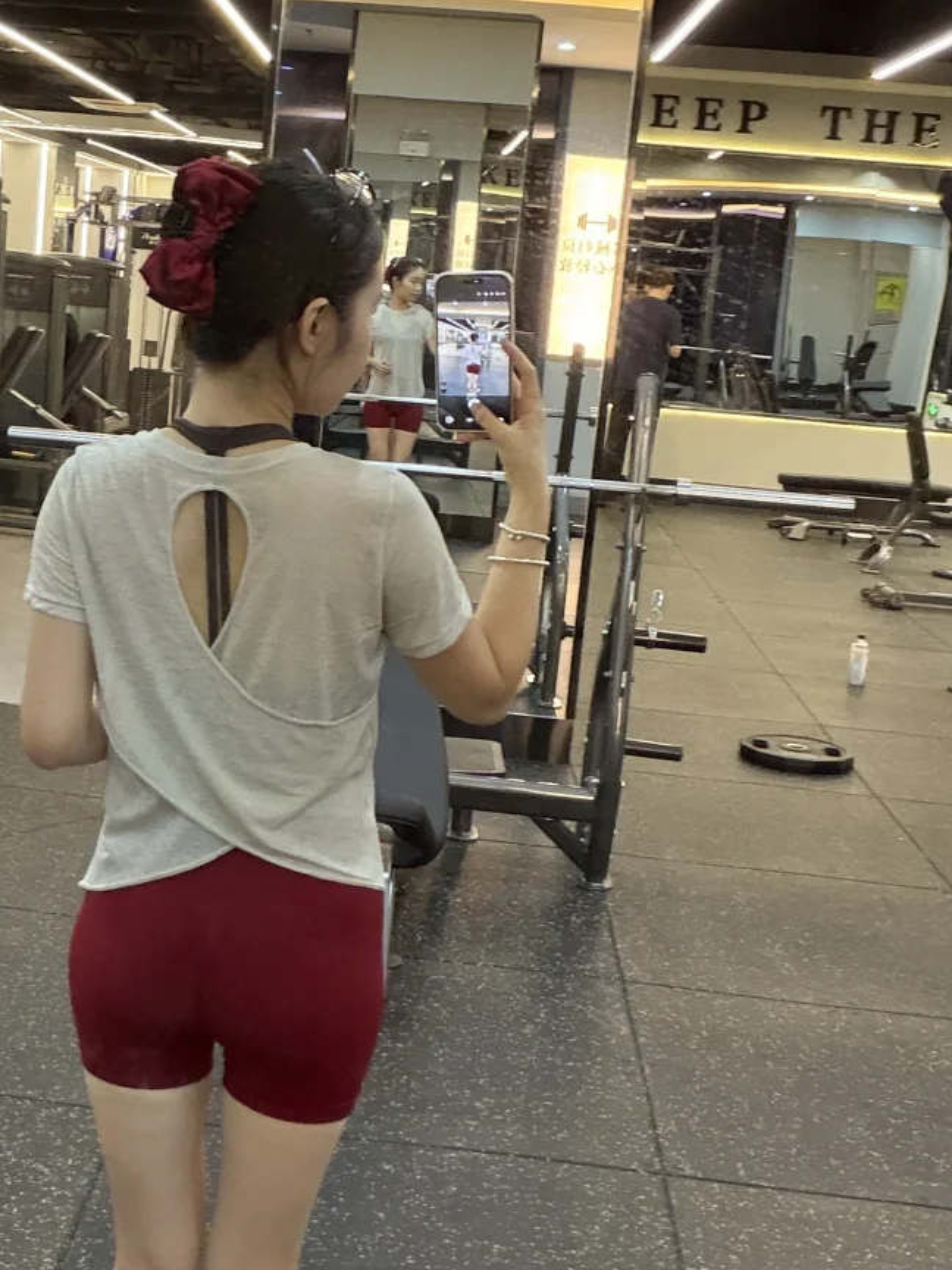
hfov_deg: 28.6
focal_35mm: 50
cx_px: 229
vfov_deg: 38.1
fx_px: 1833
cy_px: 529
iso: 320
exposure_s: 1/25
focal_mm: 2.71
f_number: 1.9
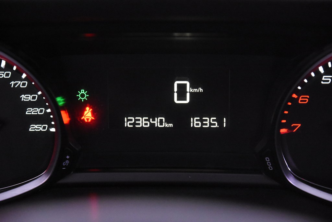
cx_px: 166
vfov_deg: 13.0
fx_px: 968
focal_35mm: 105
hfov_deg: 19.5
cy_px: 111
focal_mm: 70
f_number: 4
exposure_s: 1/125
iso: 8000
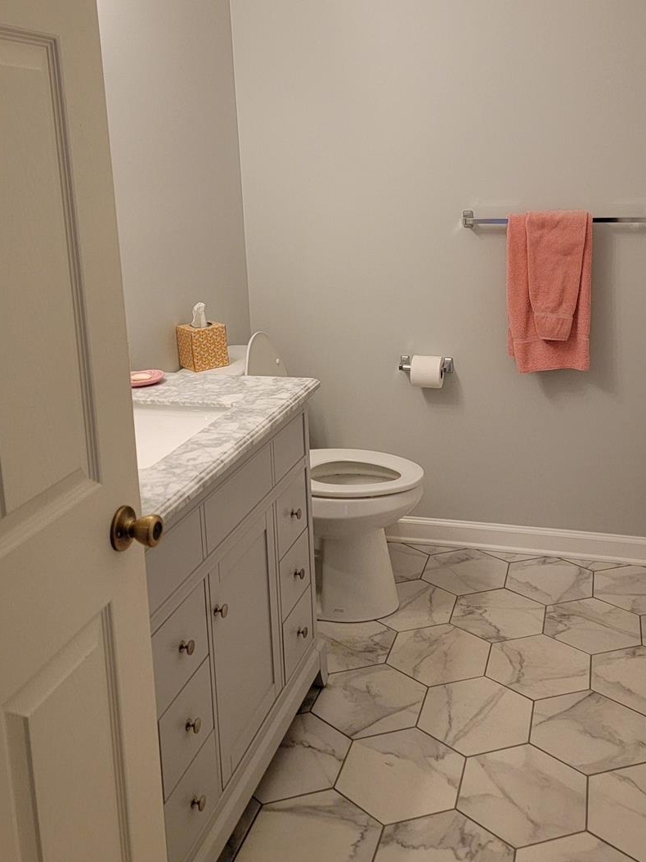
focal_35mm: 35
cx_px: 401
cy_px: 301
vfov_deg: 51.8
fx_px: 871
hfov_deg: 40.4
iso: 250
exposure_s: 1/120
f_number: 1.8
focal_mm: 6.7
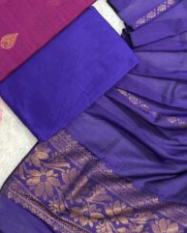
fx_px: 318
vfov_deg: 38.3
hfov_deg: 32.4
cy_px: 35
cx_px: 56
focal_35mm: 46
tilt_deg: -84.8
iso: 500
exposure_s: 1/50
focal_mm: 5.96
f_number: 1.6
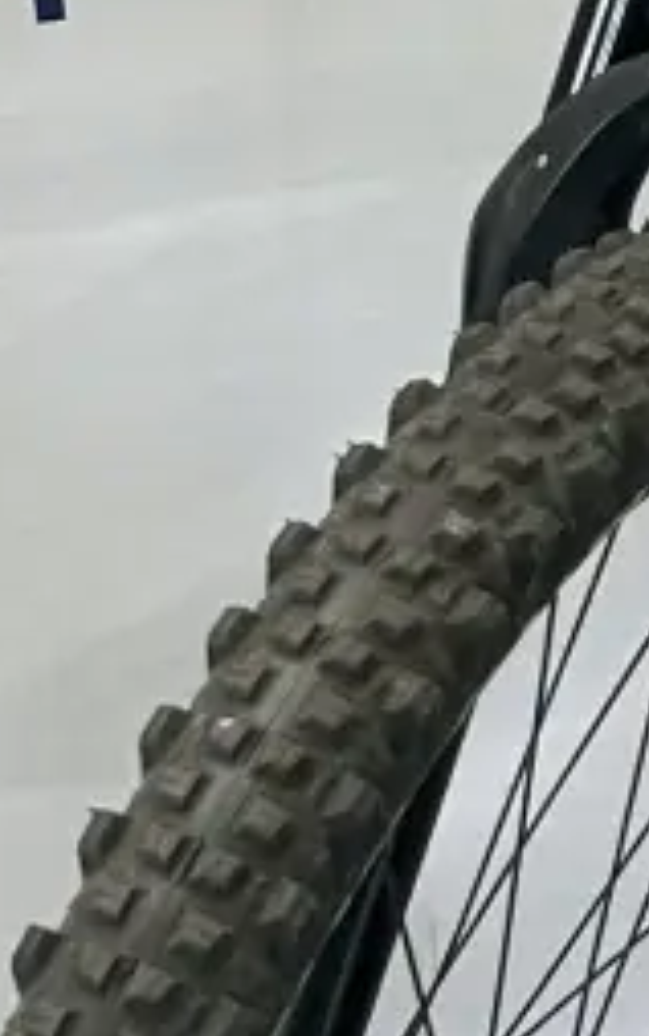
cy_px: 192
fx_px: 5880
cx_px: 1016
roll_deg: +4.4
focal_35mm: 208
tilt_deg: -14.8
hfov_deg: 6.2
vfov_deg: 10.0
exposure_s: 1/121
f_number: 1.5
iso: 64
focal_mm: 5.7
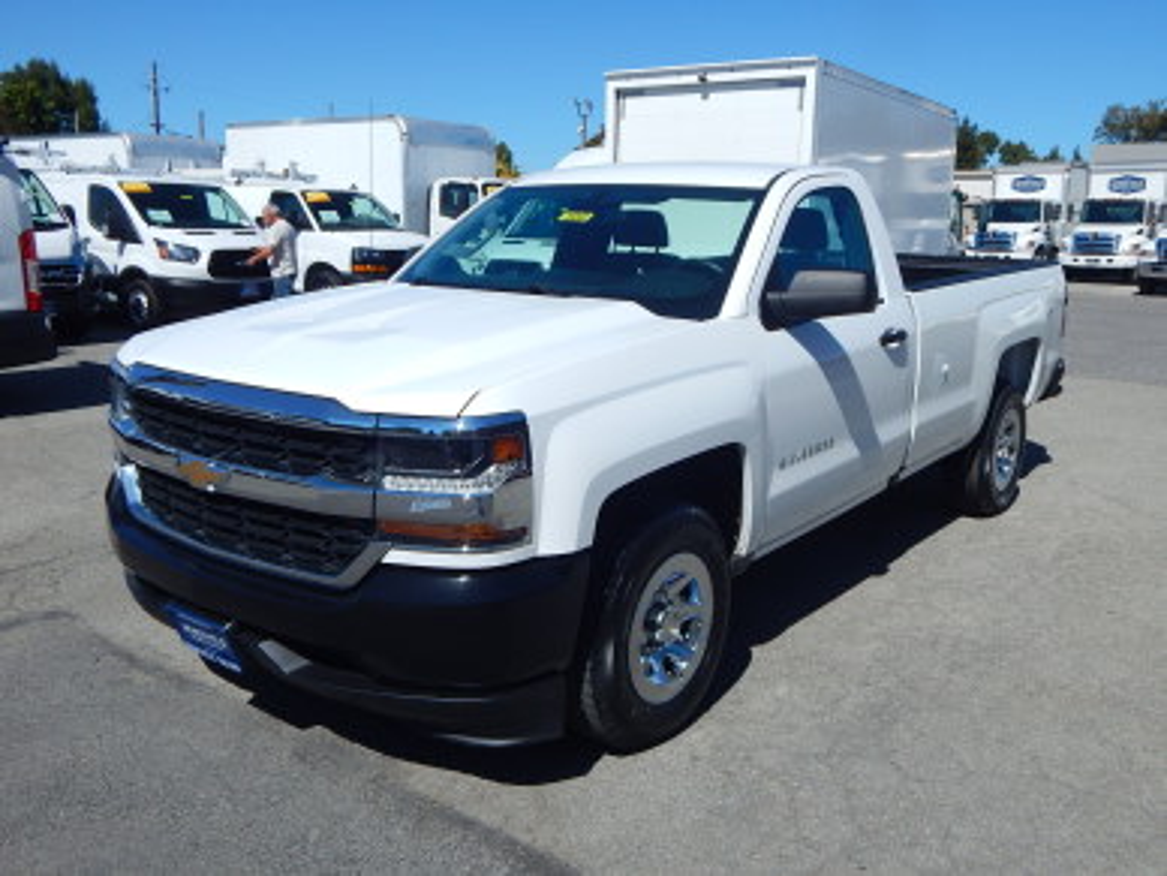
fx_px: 1045
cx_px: 584
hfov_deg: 58.4
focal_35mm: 31
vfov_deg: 45.4
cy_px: 438
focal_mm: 5.6
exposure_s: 1/1000
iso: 125
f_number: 6.5
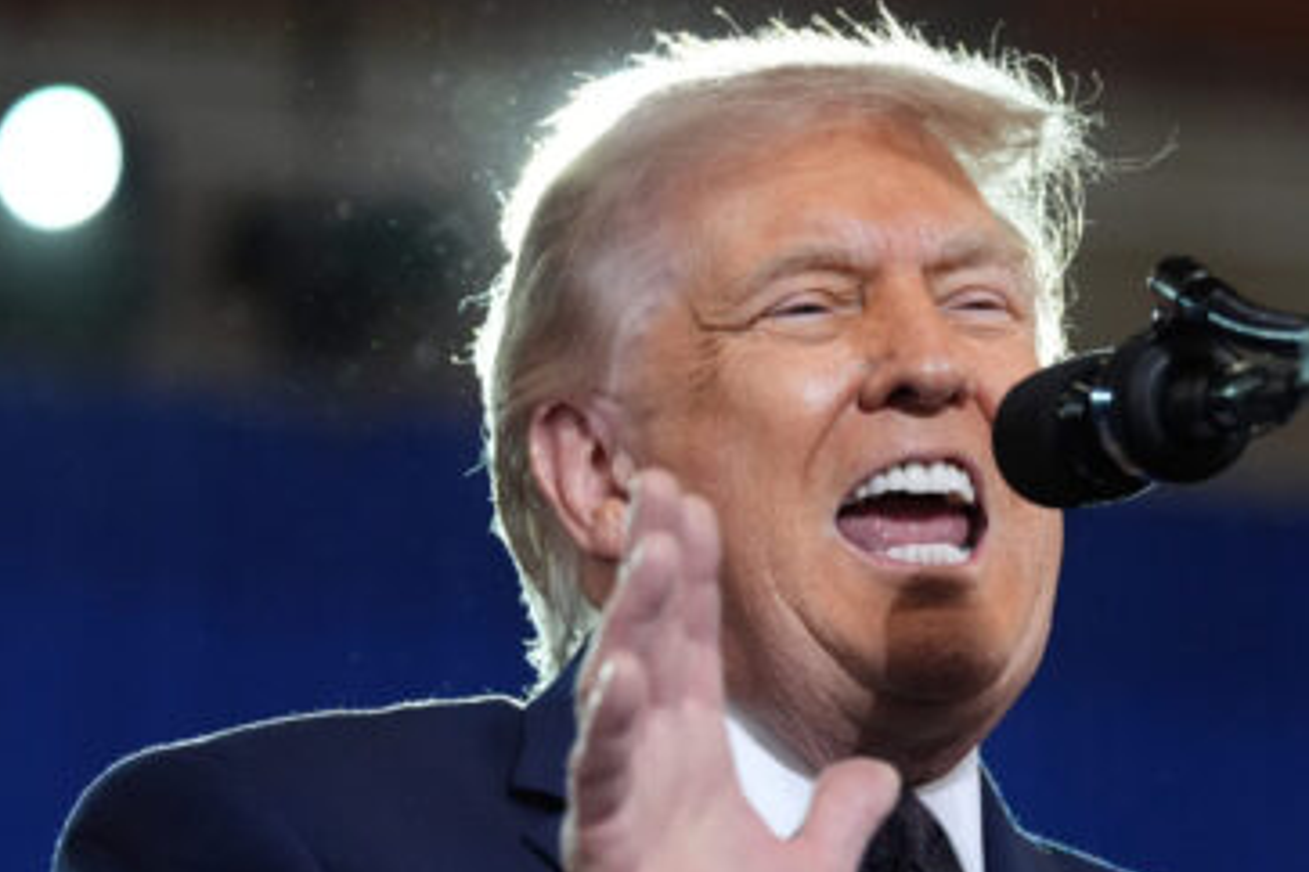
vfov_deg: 4.4
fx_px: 11271
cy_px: 441
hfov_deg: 6.6
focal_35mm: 310
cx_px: 1035
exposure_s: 1/640
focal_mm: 176
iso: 5000
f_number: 4.5
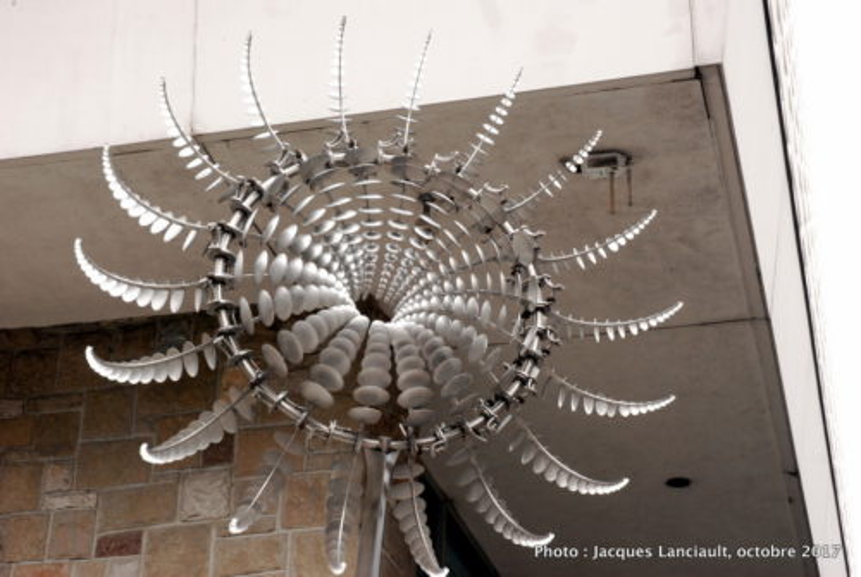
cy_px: 288
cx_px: 430
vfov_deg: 19.8
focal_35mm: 69
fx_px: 1653
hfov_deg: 29.2
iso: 800
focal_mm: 46
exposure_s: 1/200
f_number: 8
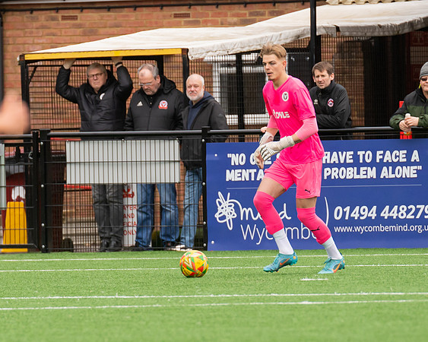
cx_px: 143
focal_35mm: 774
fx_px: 9807
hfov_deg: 2.5
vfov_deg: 2.0
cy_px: 186
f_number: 4
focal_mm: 300
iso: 800
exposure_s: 1/1600
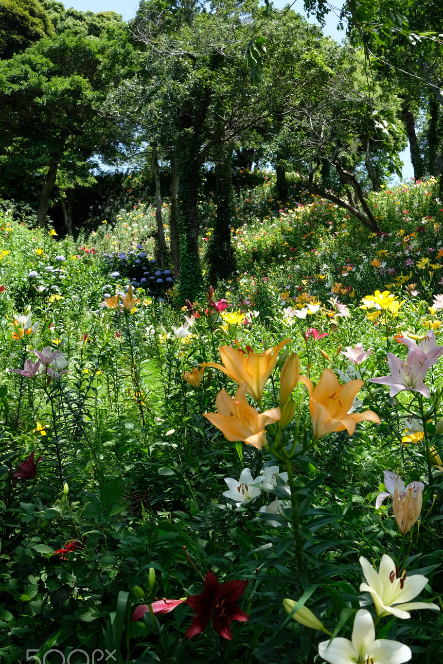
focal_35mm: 41
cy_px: 335
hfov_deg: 32.6
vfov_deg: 47.4
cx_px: 255
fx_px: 757
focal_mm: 23
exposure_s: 1/110
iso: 200
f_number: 8
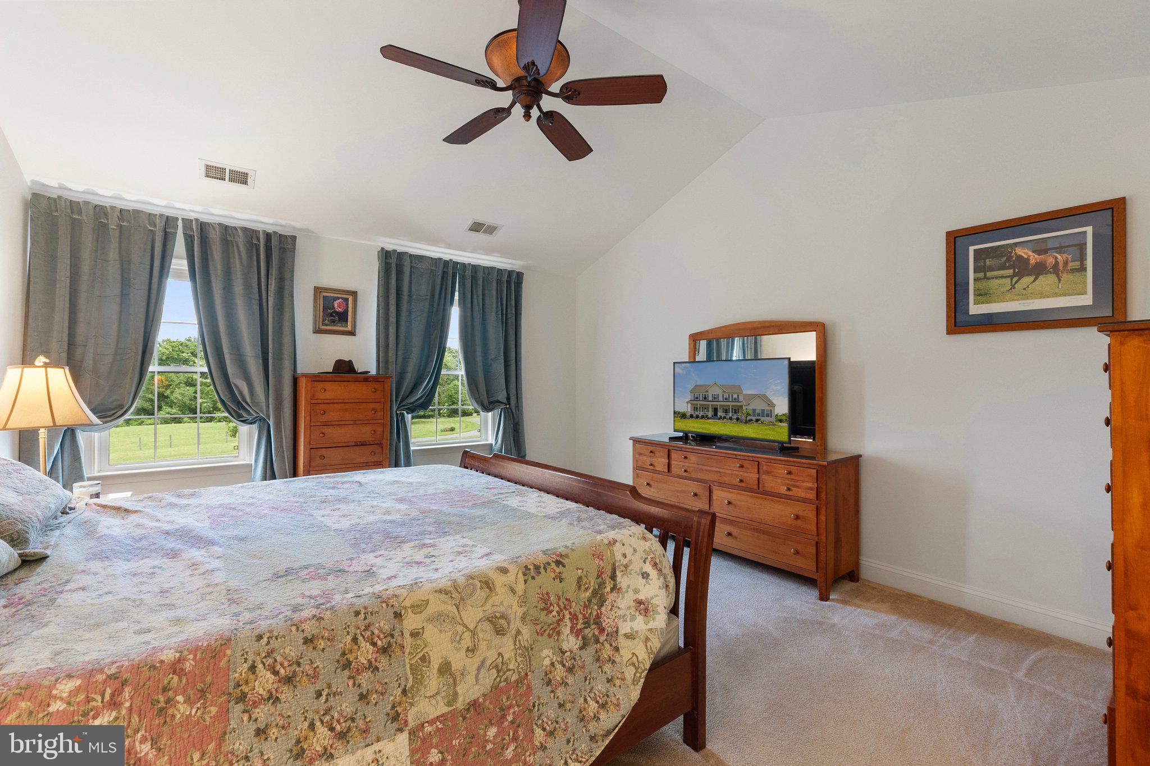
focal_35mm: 15
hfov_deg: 100.4
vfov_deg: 77.3
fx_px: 479
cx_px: 575
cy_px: 383
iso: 640
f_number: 8
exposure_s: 1/5
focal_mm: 10
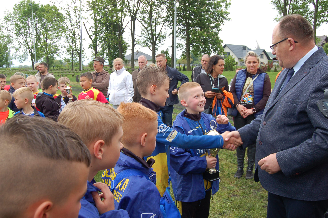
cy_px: 109
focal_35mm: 34
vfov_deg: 38.3
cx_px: 164
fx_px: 314
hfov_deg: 55.1
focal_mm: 23
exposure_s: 1/200
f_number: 10
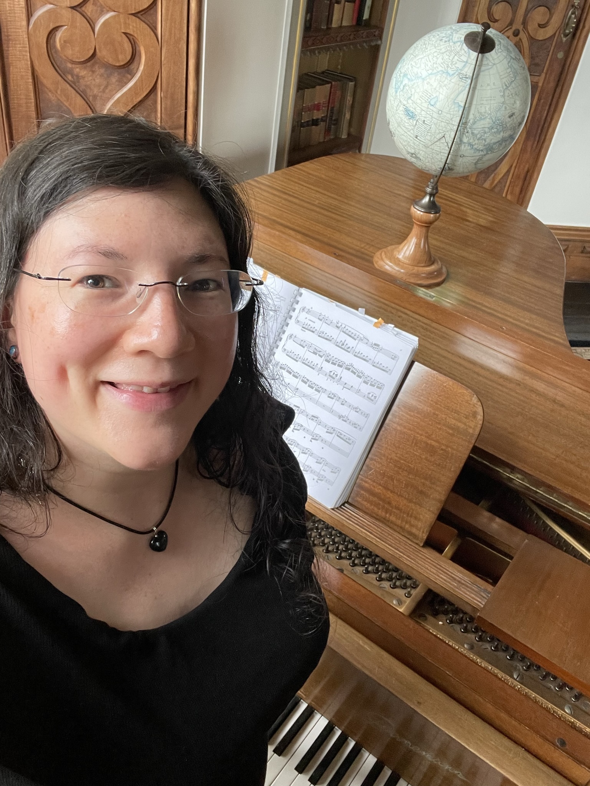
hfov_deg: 46.8
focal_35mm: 30
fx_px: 682
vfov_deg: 60.0
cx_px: 295
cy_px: 393
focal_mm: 2.71
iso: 200
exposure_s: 1/50
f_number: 2.2
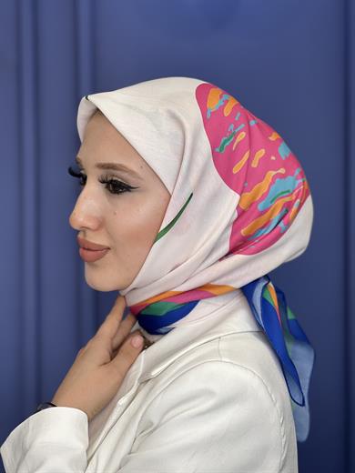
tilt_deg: -2.3
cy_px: 236
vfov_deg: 25.3
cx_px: 178
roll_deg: +0.3
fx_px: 1053
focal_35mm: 77
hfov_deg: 19.1
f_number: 2.8
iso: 80
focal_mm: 9
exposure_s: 1/100
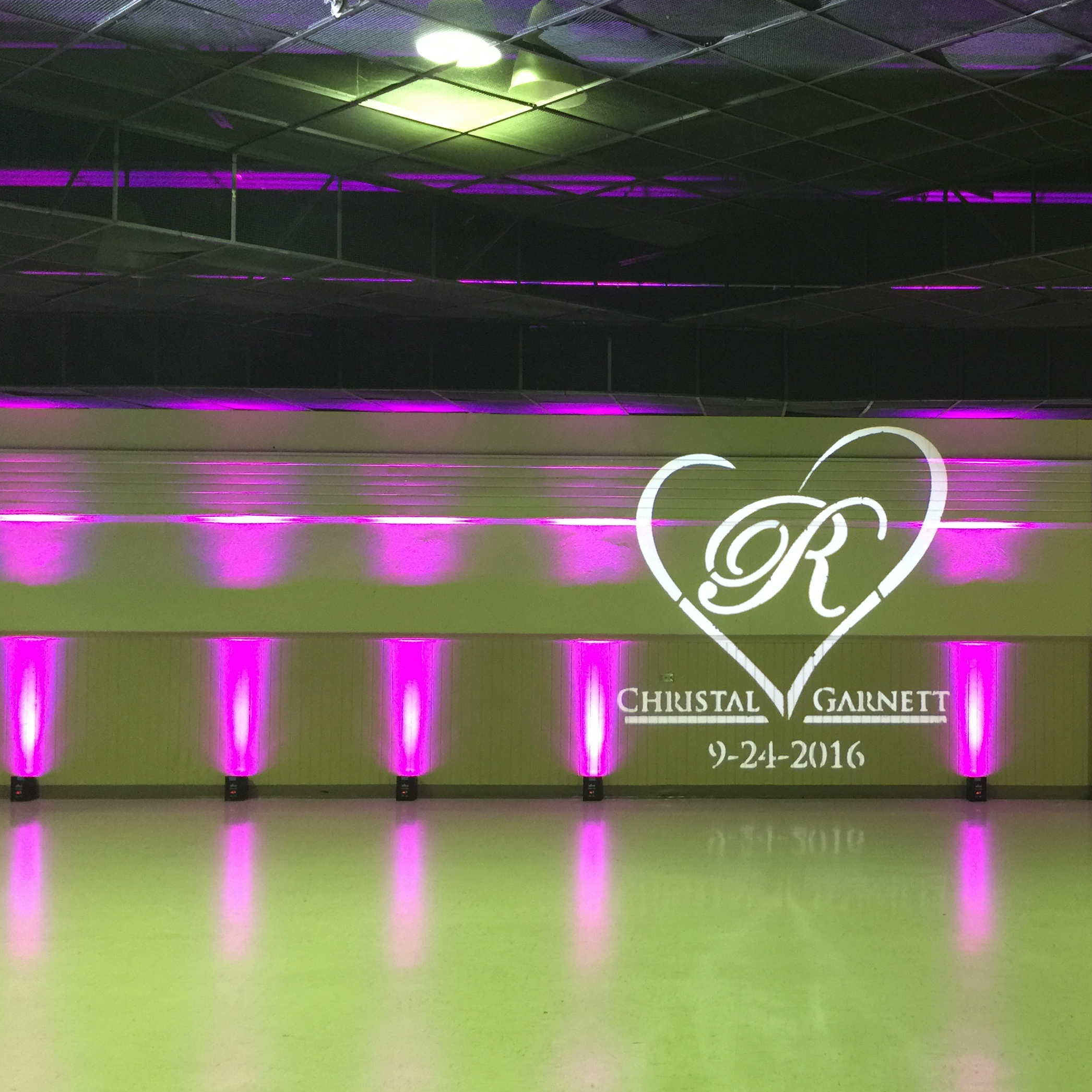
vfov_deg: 41.9
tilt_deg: +0.3
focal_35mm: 40
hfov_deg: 40.6
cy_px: 569
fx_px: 1428
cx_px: 823
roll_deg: -0.4
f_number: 2.2
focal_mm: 4.15
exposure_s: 1/15
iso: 100
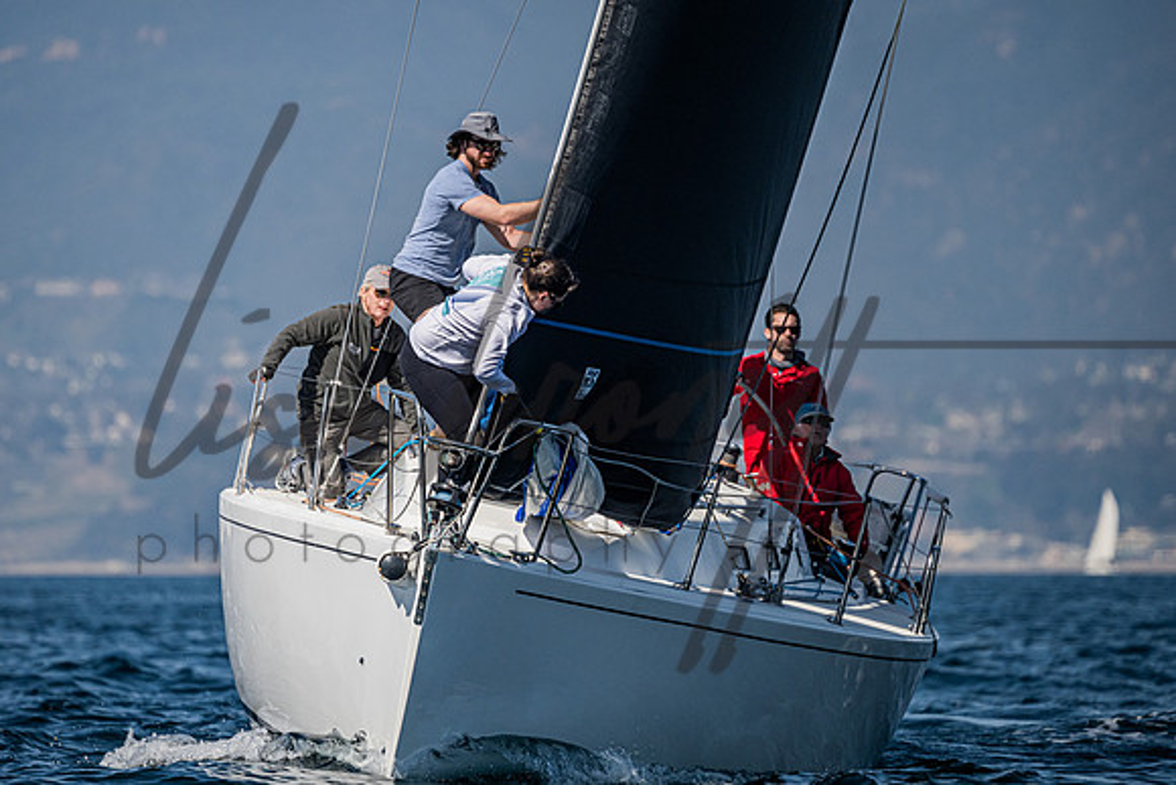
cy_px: 300
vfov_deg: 2.8
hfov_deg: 4.2
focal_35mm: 494
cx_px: 484
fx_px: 16144
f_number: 5.6
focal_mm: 400
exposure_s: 1/6400
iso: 400
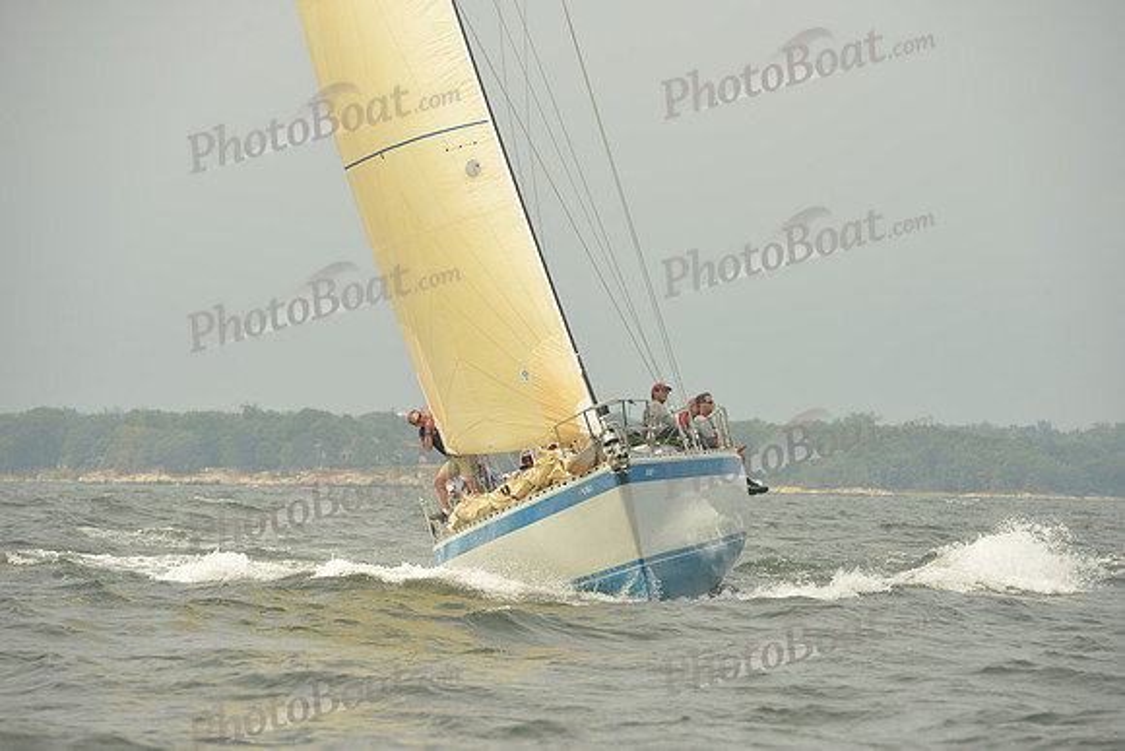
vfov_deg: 7.2
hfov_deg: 10.8
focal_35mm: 190
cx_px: 562
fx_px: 5939
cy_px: 376
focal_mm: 190
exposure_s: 1/1250
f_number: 8
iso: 320
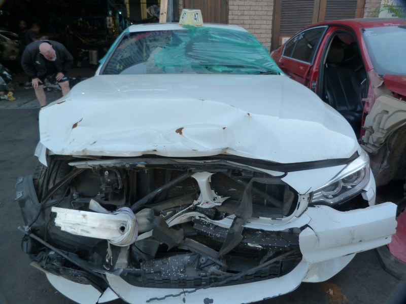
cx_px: 203
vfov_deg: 54.9
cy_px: 152
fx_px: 293
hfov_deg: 69.4
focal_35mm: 25
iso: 125
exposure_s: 1/80
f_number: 2.8
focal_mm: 4.5
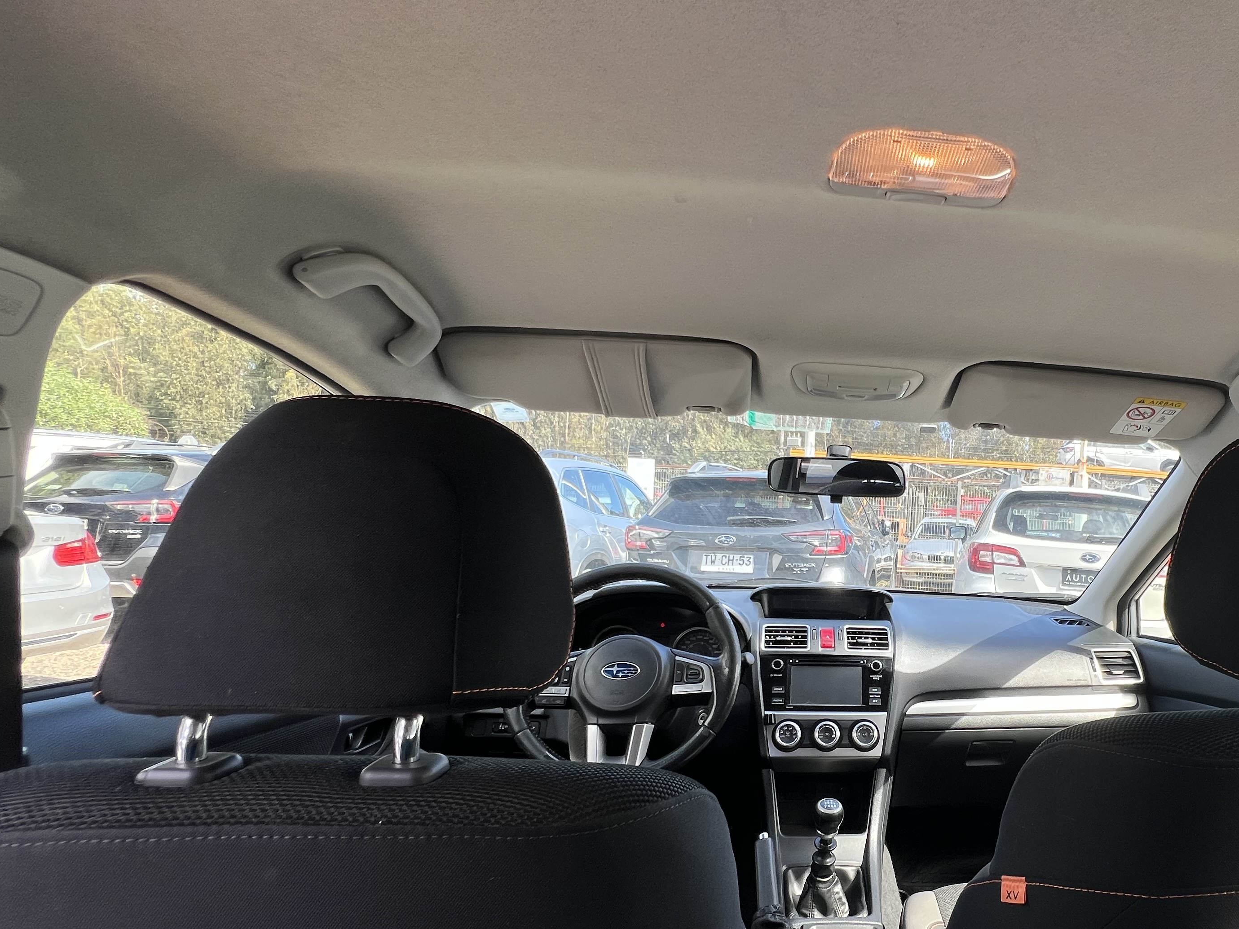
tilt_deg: -3.5
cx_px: 894
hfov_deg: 79.6
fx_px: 680
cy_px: 542
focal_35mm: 19
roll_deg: -3.0
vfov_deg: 68.2
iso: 32
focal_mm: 1.57
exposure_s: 1/205
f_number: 1.8
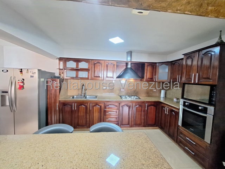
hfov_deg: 106.2
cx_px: 112
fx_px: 84
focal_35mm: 13
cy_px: 84
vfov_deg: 89.9
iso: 640
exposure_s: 1/20
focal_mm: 1.74
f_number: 2.2
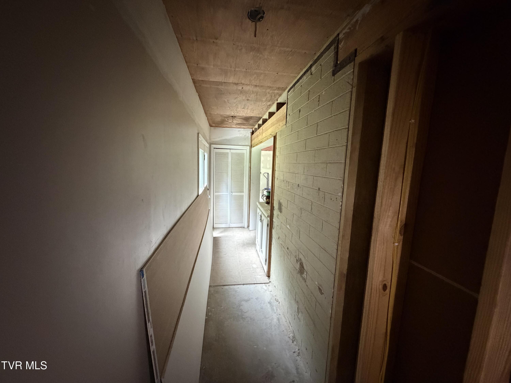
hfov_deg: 102.1
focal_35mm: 14
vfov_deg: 85.7
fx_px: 207
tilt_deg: -7.4
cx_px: 256
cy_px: 192
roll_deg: -1.9
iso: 1250
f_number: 2.2
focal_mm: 2.22
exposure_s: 1/45
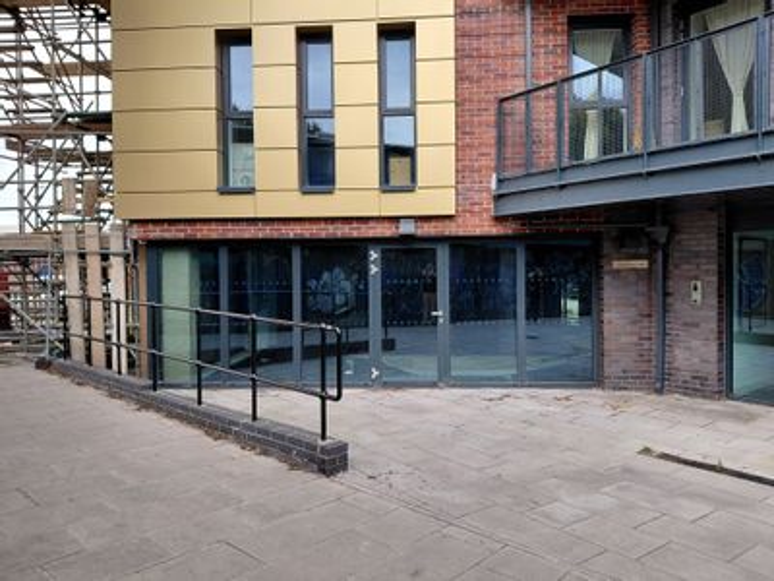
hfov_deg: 69.4
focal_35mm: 25
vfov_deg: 54.9
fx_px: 559
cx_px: 387
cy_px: 290
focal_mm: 4.69
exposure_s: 1/585
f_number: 1.8
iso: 50
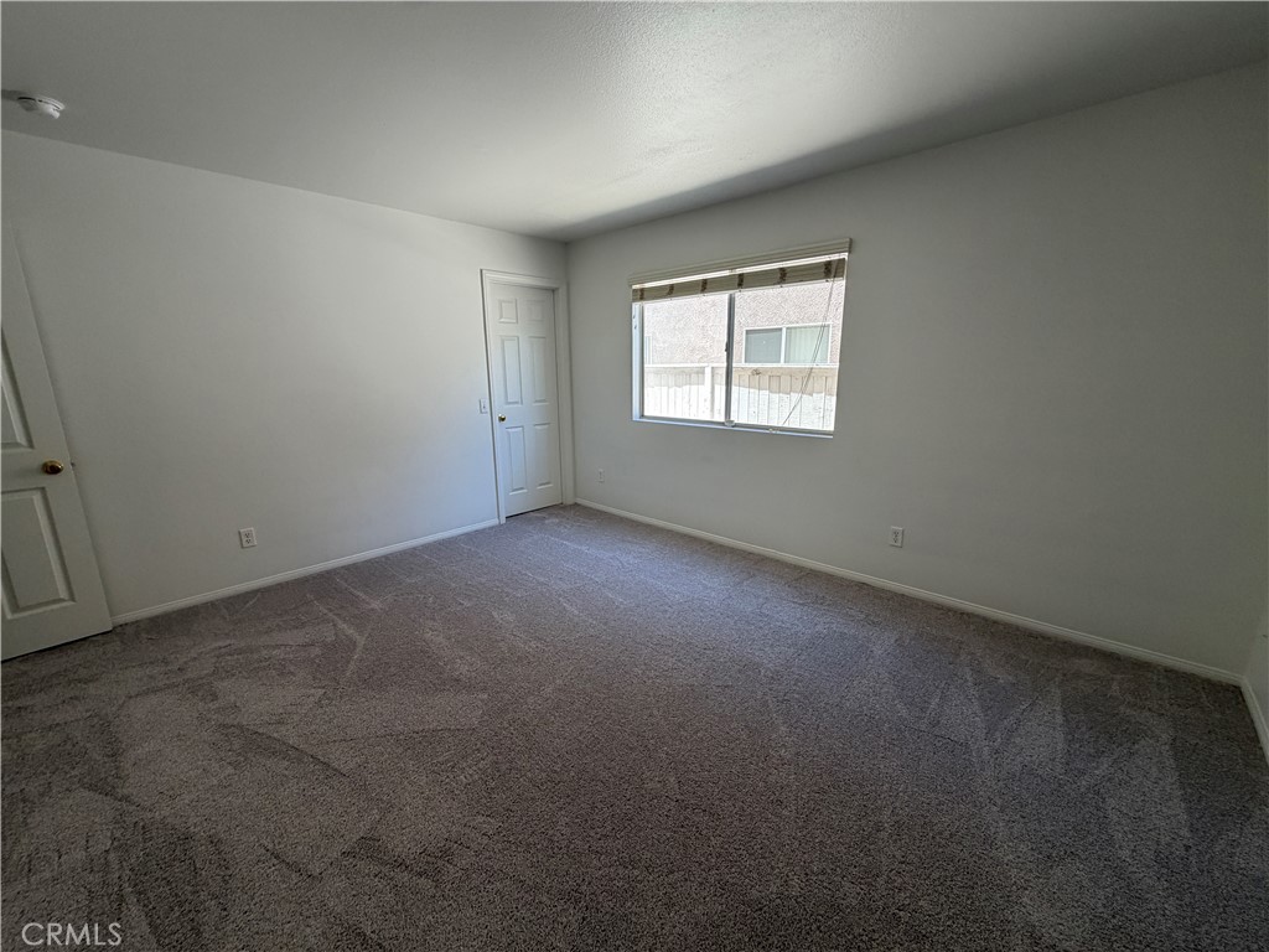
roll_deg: +0.9
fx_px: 513
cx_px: 634
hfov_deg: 102.1
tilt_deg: -12.7
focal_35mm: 14
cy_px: 476
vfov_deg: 85.7
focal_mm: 2.22
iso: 125
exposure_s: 1/121
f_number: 2.2
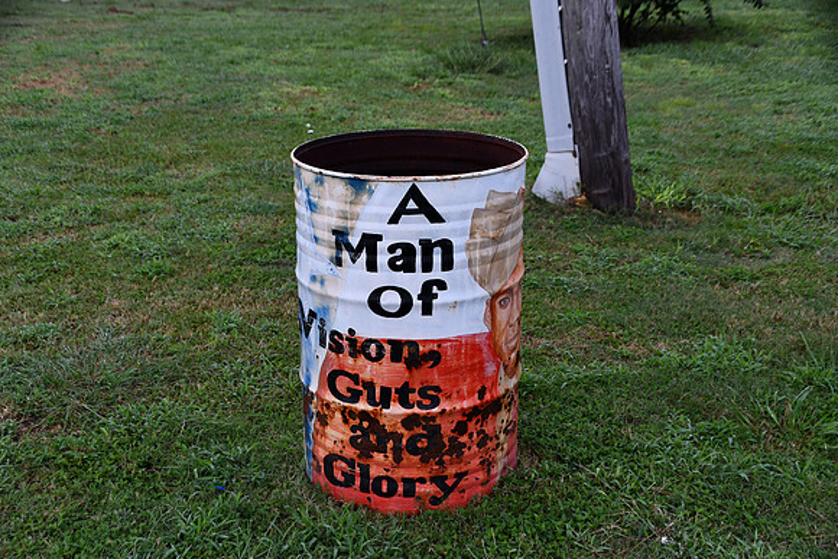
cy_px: 280
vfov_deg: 28.1
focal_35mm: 48
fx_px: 1118
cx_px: 419
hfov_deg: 41.1
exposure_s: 1/250
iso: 280
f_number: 5.6
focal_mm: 32
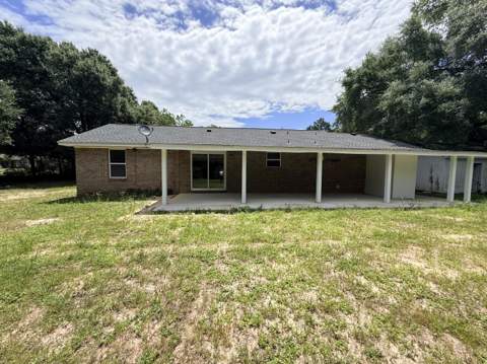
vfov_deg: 85.6
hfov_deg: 102.1
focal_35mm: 14
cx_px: 244
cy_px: 182
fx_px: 197
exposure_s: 1/2165
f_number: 2.2
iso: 50
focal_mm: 2.22
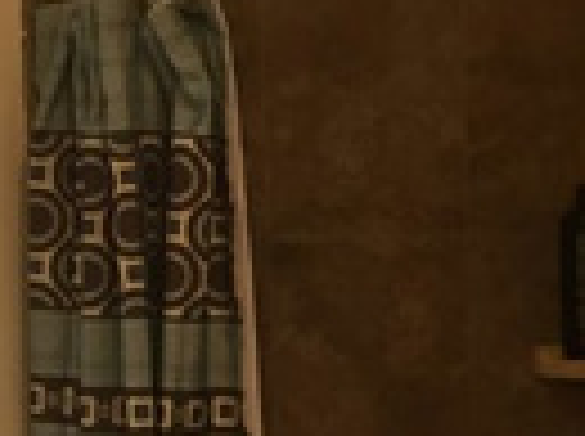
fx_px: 2412
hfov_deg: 13.8
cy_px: 571
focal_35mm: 143
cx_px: 446
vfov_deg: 10.1
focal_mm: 4.15
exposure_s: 1/30
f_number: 2.2
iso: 100
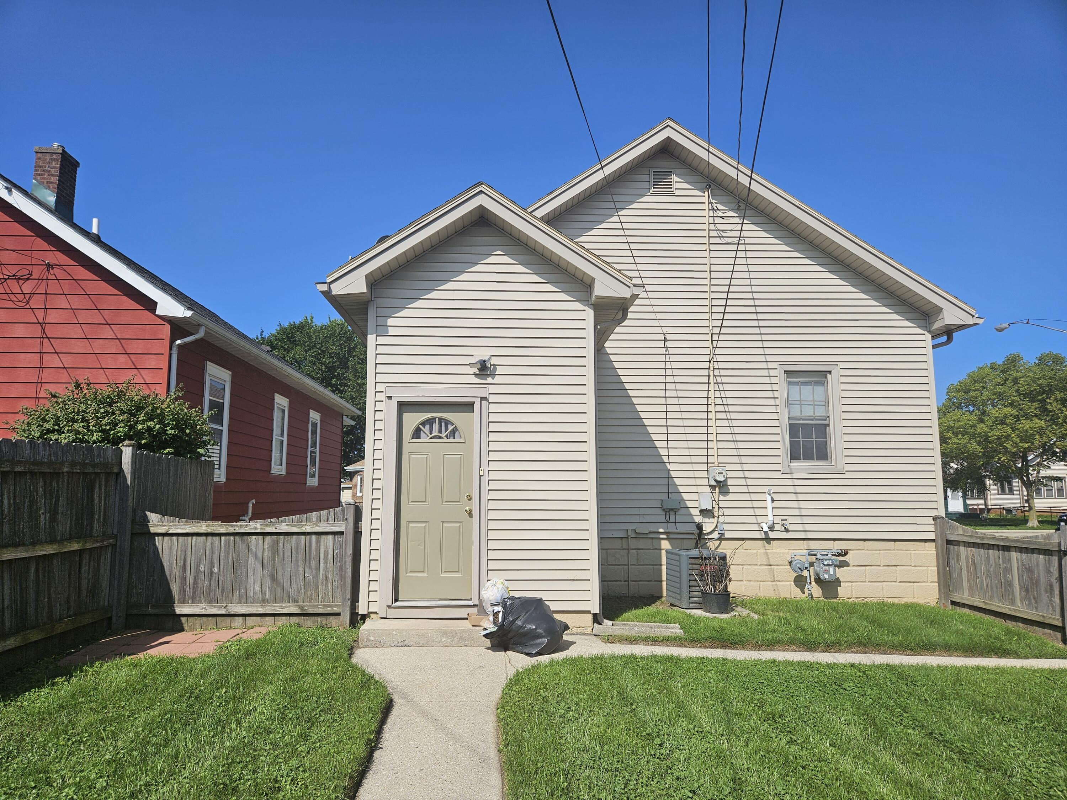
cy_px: 400
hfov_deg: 73.9
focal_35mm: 23
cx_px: 534
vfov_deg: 58.9
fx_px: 709
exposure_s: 1/3608
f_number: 1.8
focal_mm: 5.4
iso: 25
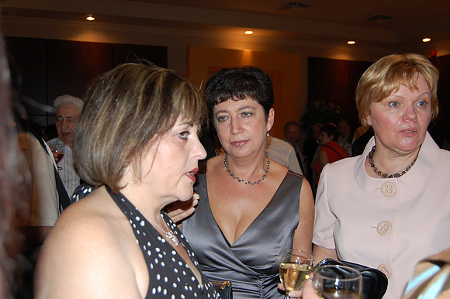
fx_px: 431
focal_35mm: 34
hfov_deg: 55.1
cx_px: 225
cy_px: 150
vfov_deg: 38.3
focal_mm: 23
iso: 400
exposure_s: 1/60
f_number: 3.8
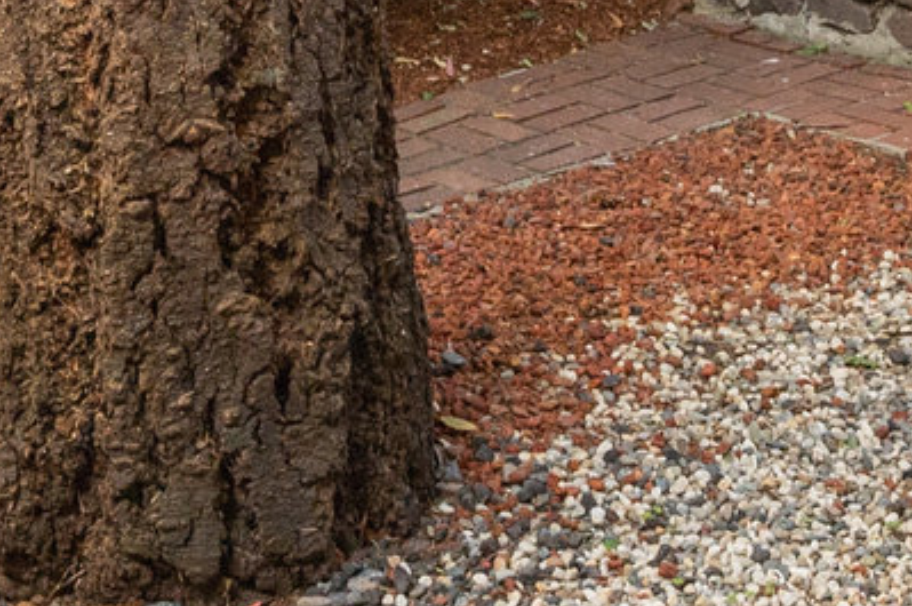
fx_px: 2458
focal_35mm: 97
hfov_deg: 21.0
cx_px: 414
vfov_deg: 12.7
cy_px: -523
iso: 400
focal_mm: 15.5
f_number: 9
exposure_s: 1/100
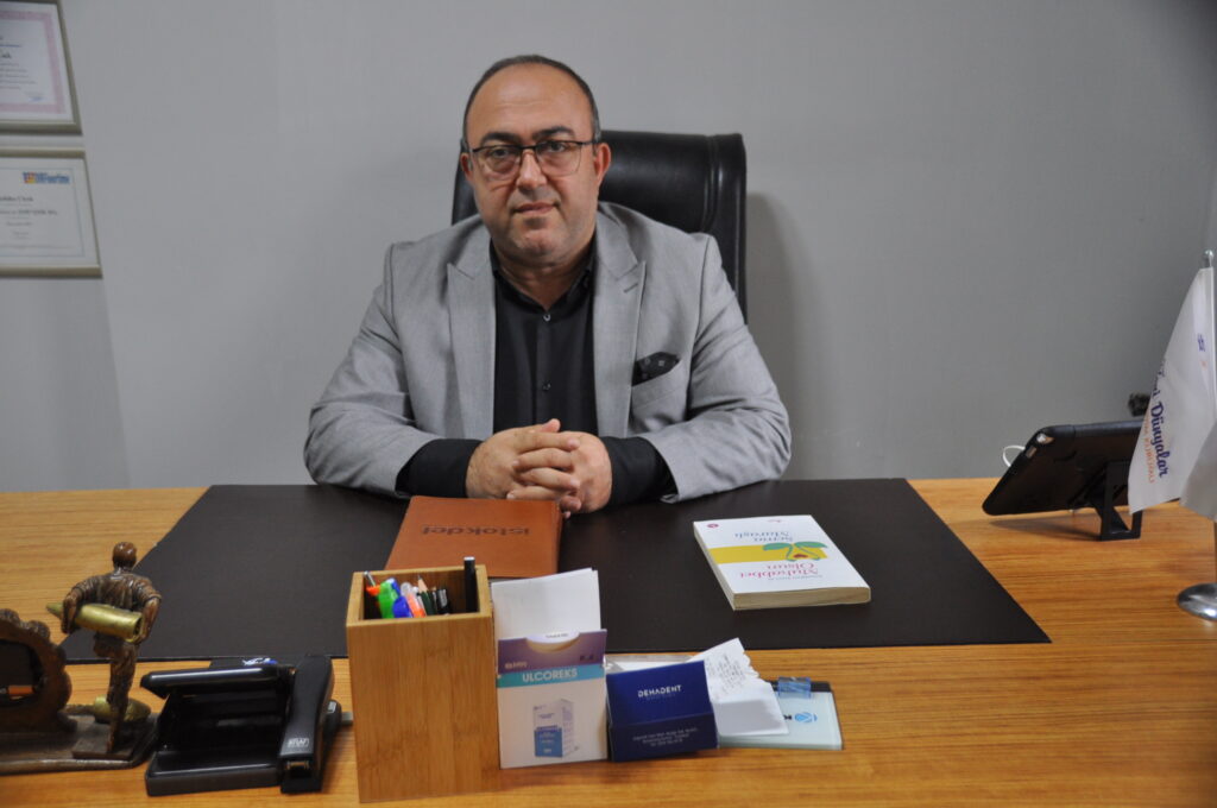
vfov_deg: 39.9
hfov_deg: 57.3
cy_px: 404
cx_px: 608
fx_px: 1114
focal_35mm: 33
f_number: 4
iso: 720
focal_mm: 22
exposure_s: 1/60
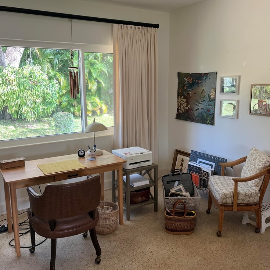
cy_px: 133
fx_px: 282
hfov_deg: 51.1
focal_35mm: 32
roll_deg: +0.9
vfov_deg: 51.1
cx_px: 130
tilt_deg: -11.3
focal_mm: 5.1
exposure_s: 1/122
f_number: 1.6
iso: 80
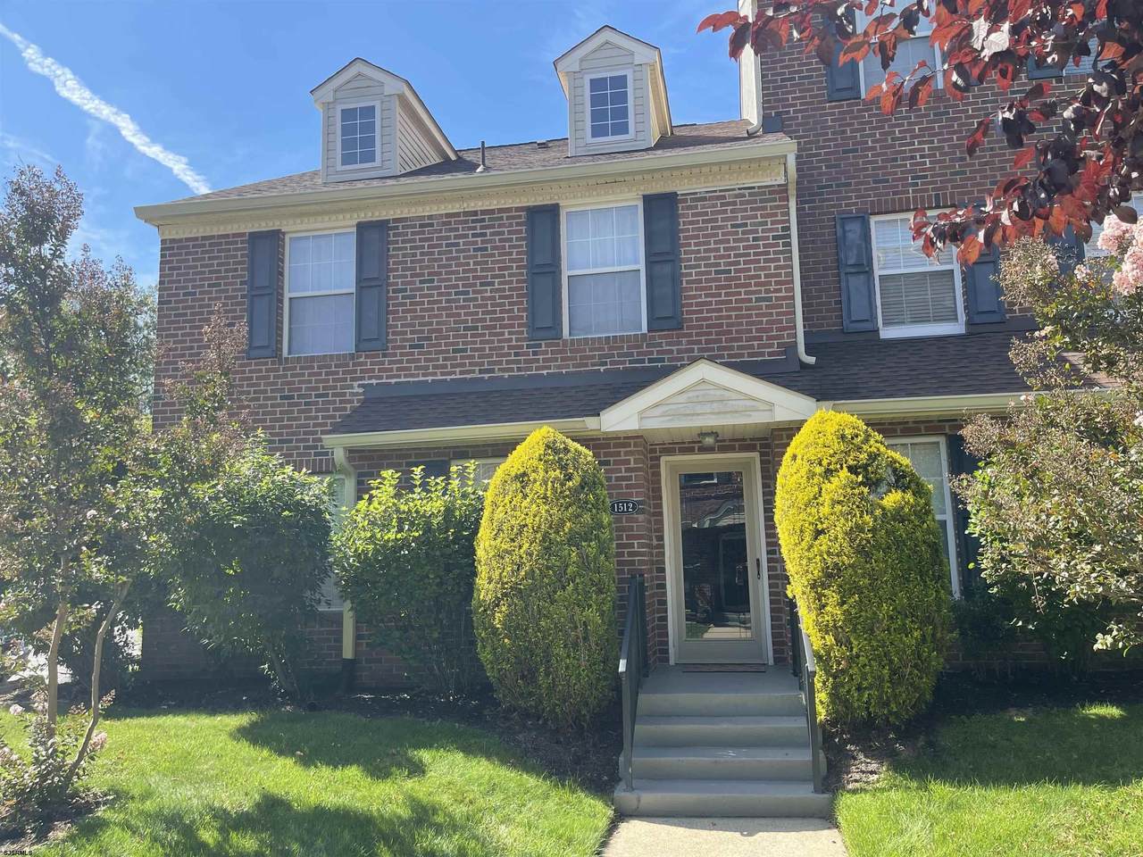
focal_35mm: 25
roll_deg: +1.6
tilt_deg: +7.8
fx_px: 825
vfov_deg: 54.9
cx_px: 572
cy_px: 428
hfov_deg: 69.4
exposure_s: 1/916
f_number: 1.6
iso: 32
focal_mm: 5.1
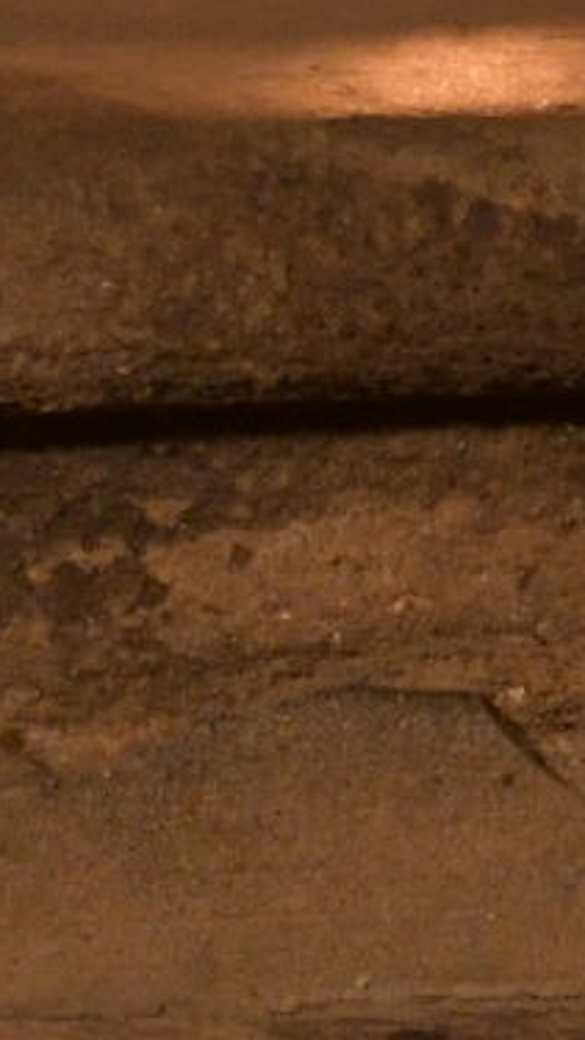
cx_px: 2188
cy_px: -1134
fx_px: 9622
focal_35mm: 349
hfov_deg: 3.4
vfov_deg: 6.0
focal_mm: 35
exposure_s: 1/15
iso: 1600
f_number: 2.8
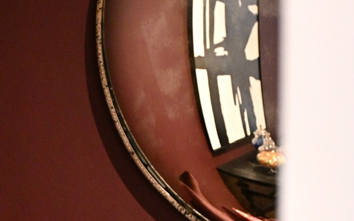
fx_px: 1882
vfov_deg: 6.5
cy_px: 452
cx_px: -41
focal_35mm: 195
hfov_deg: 10.6
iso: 2500
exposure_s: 1/13
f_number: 5
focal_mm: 52
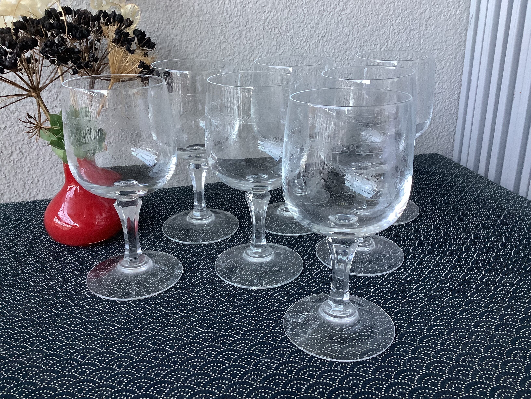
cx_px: 266
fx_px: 476
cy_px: 200
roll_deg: +1.0
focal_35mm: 31
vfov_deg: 45.4
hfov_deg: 58.4
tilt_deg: -21.8
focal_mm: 3.3
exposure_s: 1/50
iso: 200
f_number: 2.4
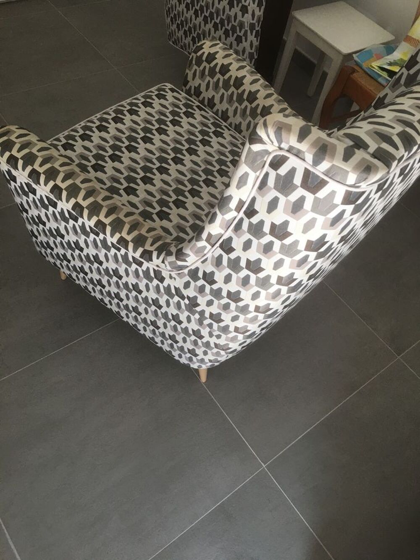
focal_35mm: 29
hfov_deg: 48.2
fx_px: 469
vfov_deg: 61.7
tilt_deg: -52.7
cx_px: 210
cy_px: 280
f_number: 2.2
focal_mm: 4.15
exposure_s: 1/33
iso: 50
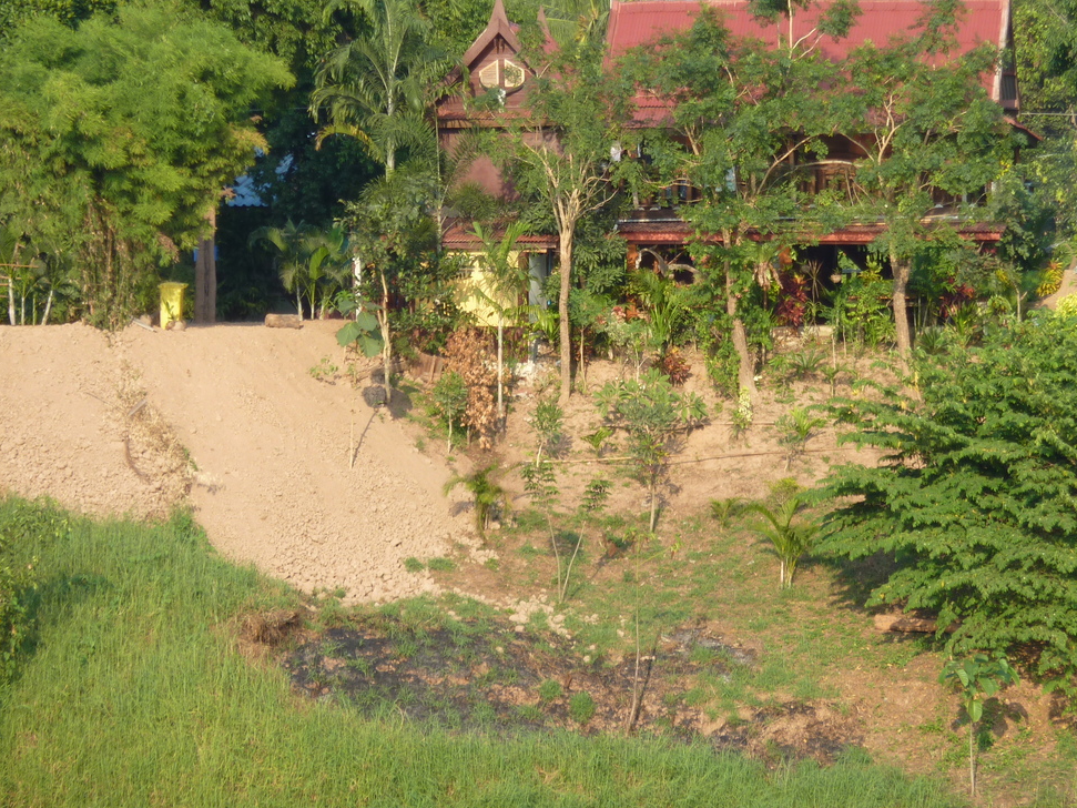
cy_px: 393
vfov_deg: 5.0
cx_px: 642
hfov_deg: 6.6
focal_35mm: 299
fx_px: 9302
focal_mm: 39.7
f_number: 4.7
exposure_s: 1/200
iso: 80
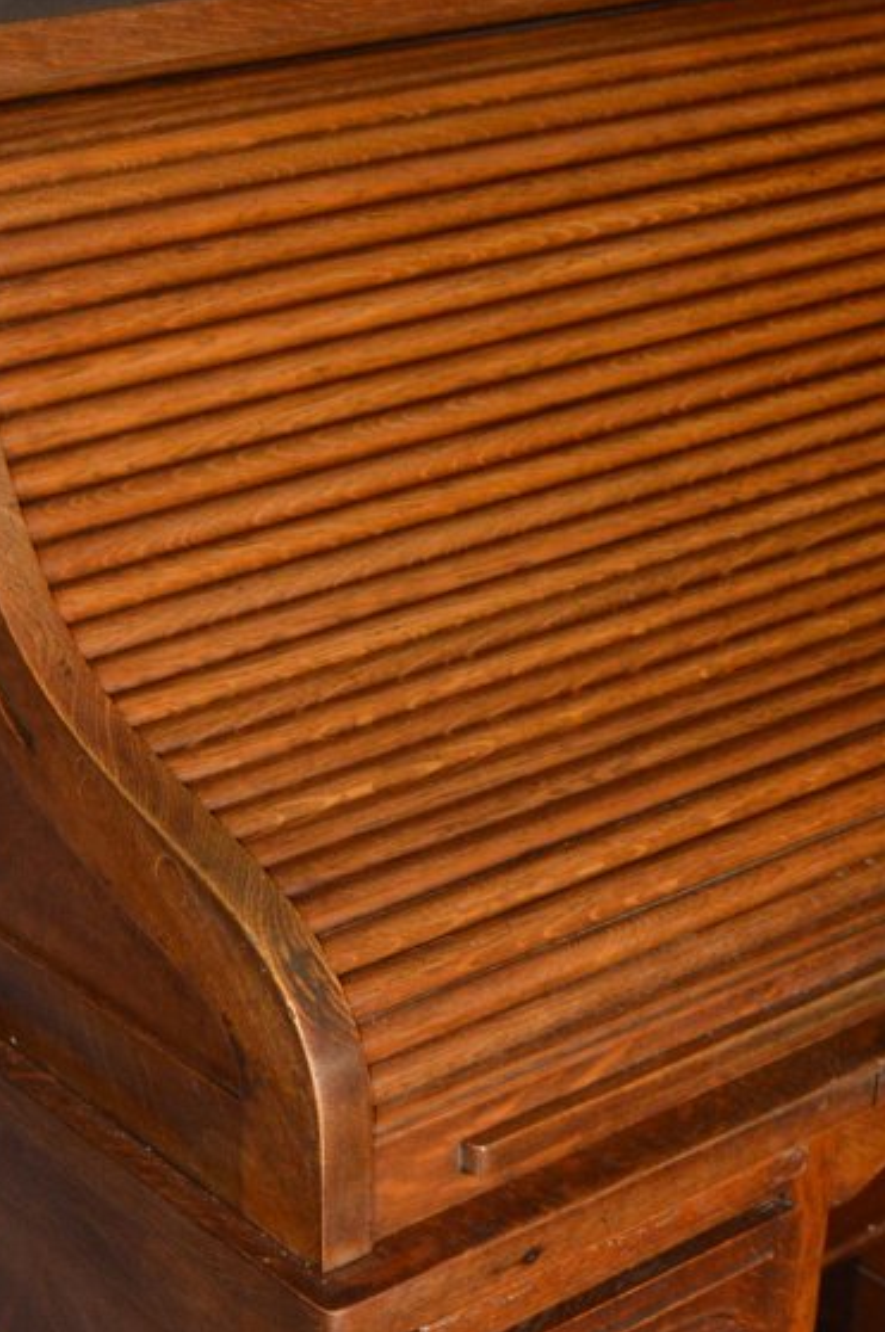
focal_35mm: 71
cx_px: 198
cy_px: 1029
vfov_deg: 28.0
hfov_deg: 19.0
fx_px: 2623
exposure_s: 1/60
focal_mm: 22
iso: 1600
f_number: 3.5
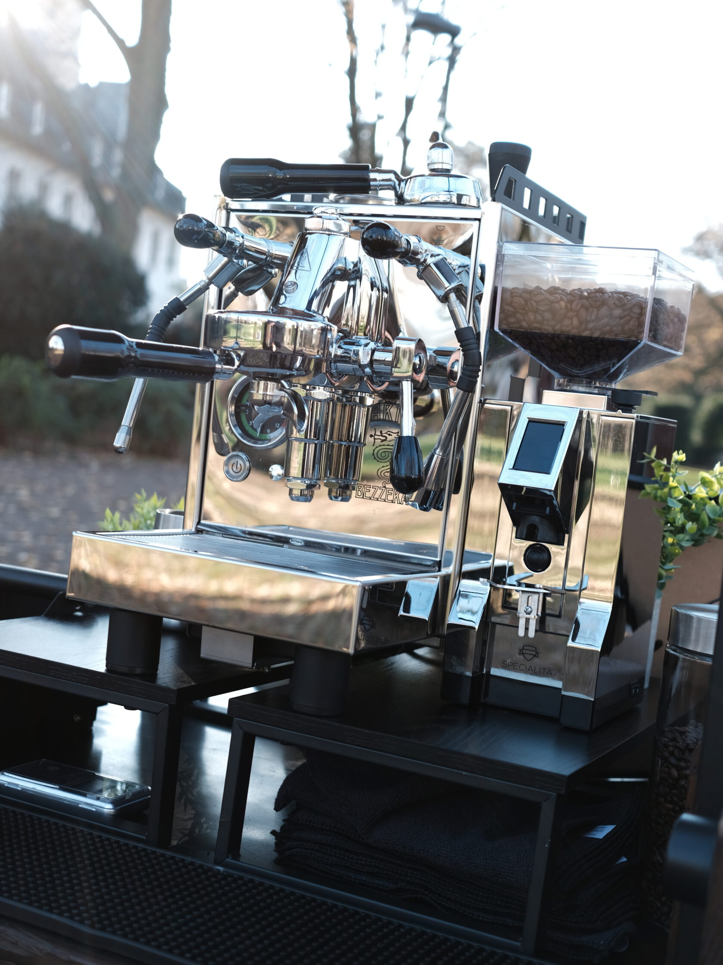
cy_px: 510
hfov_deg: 32.2
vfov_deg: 42.1
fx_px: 1253
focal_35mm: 45
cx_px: 357
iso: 100
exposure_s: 1/100
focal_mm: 27
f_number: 3.2
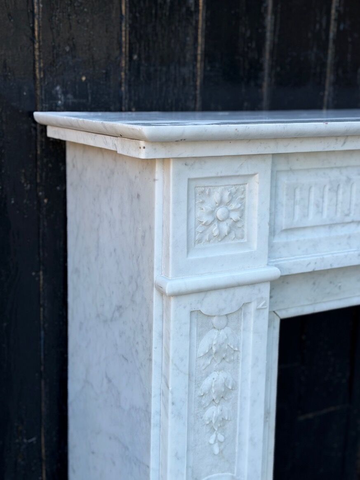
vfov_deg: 39.7
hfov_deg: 30.3
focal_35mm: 48
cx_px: 180
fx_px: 666
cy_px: 240
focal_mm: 6.76
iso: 64
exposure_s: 1/442
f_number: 1.78
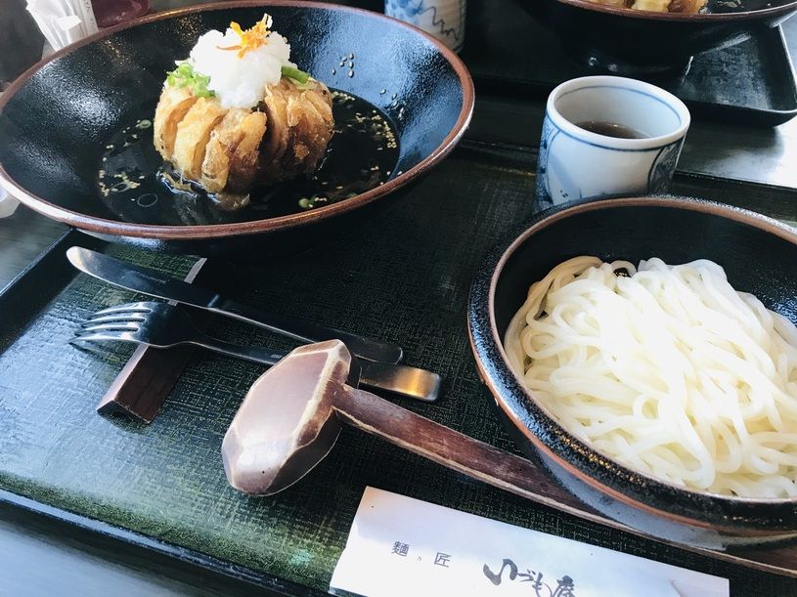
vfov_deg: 49.7
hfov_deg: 63.5
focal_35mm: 28
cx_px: 398
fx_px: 645
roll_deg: +0.6
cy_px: 298
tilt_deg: -43.7
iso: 32
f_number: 1.8
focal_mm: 3.99
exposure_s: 1/30
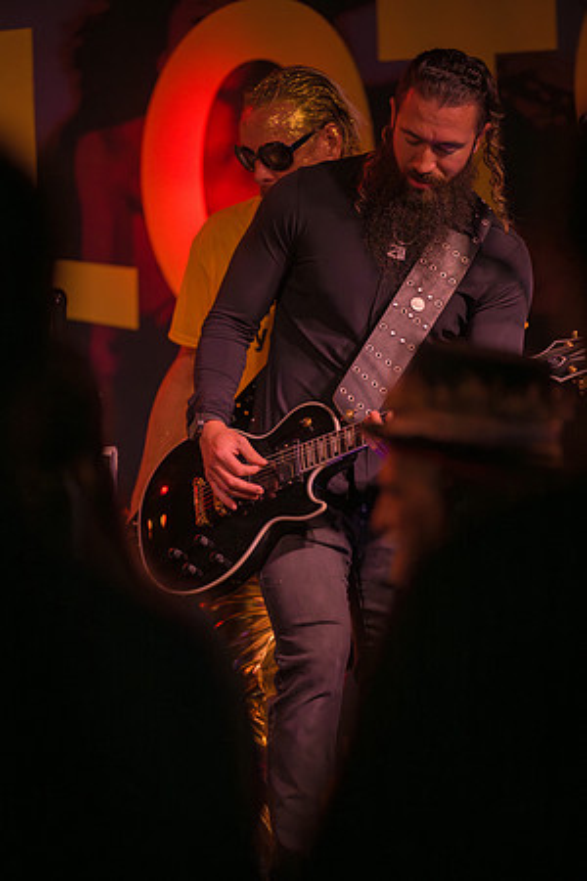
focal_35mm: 175
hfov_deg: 7.8
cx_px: 294
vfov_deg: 11.7
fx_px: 4280
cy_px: 440
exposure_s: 1/250
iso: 3200
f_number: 2.8
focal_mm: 175
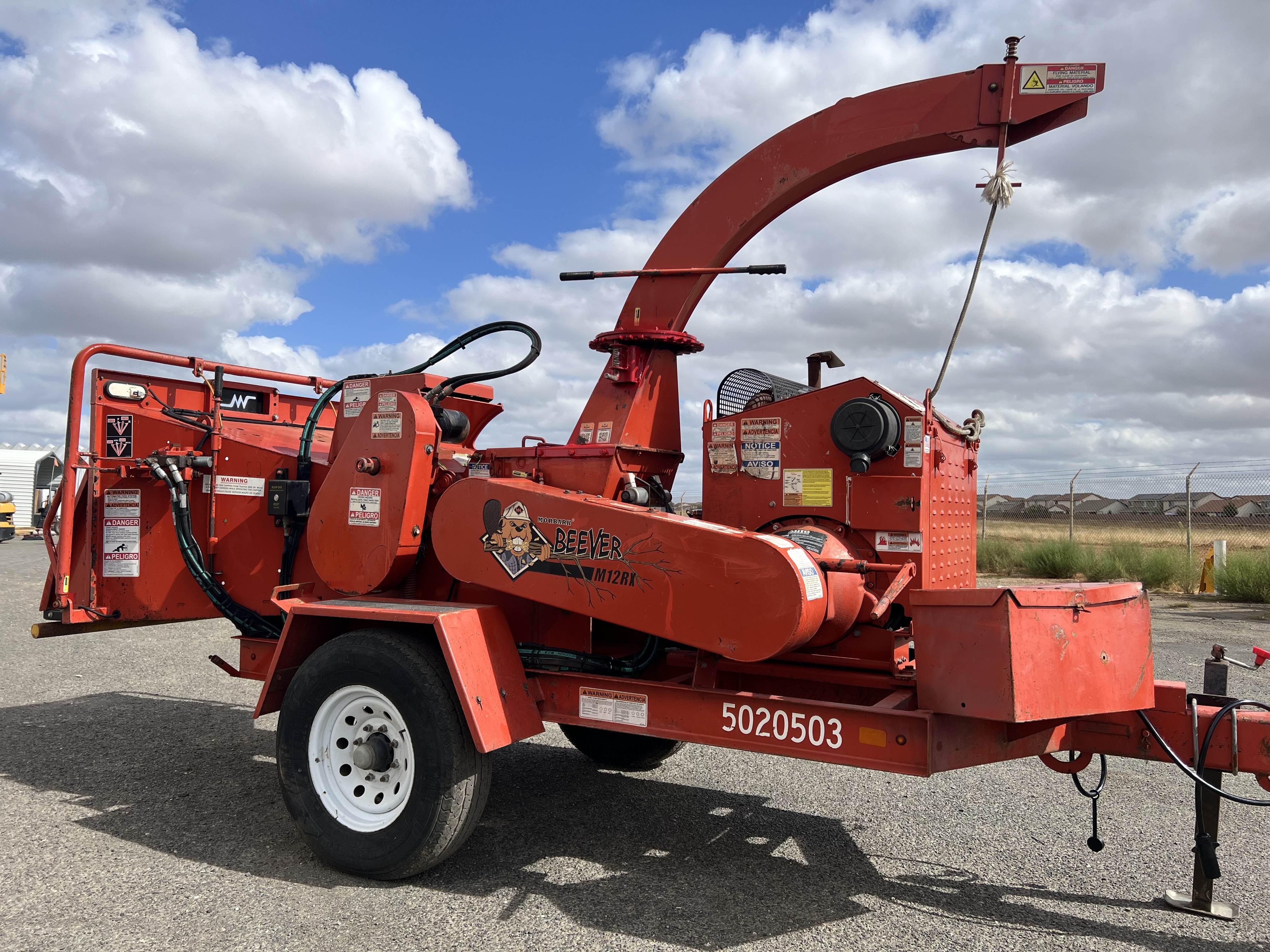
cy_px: 476
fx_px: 954
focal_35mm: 26
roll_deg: +0.2
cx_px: 635
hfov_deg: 67.3
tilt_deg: +3.0
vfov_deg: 53.1
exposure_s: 1/4630
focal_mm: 5.7
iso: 50
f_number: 1.5
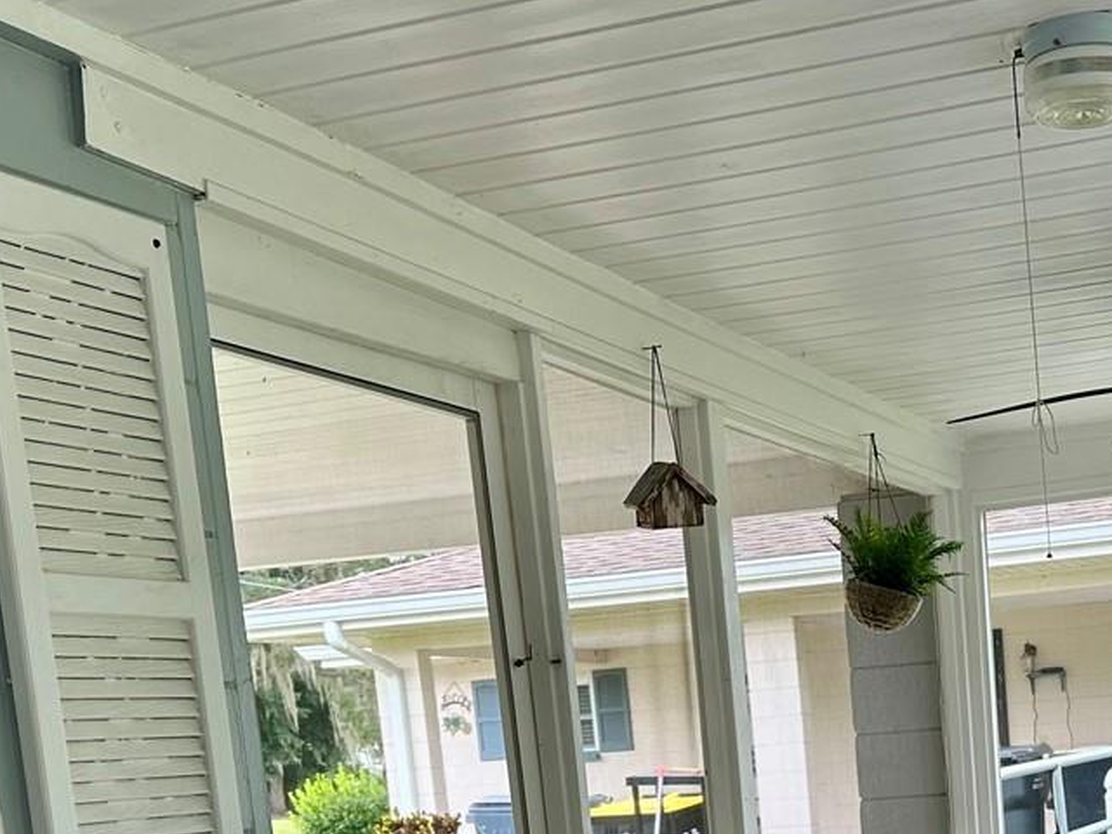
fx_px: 1927
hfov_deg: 31.2
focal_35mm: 60
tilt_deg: -6.7
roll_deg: +4.1
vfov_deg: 22.3
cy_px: 1029
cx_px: 928
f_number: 1.78
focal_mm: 6.86
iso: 64
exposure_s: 1/211
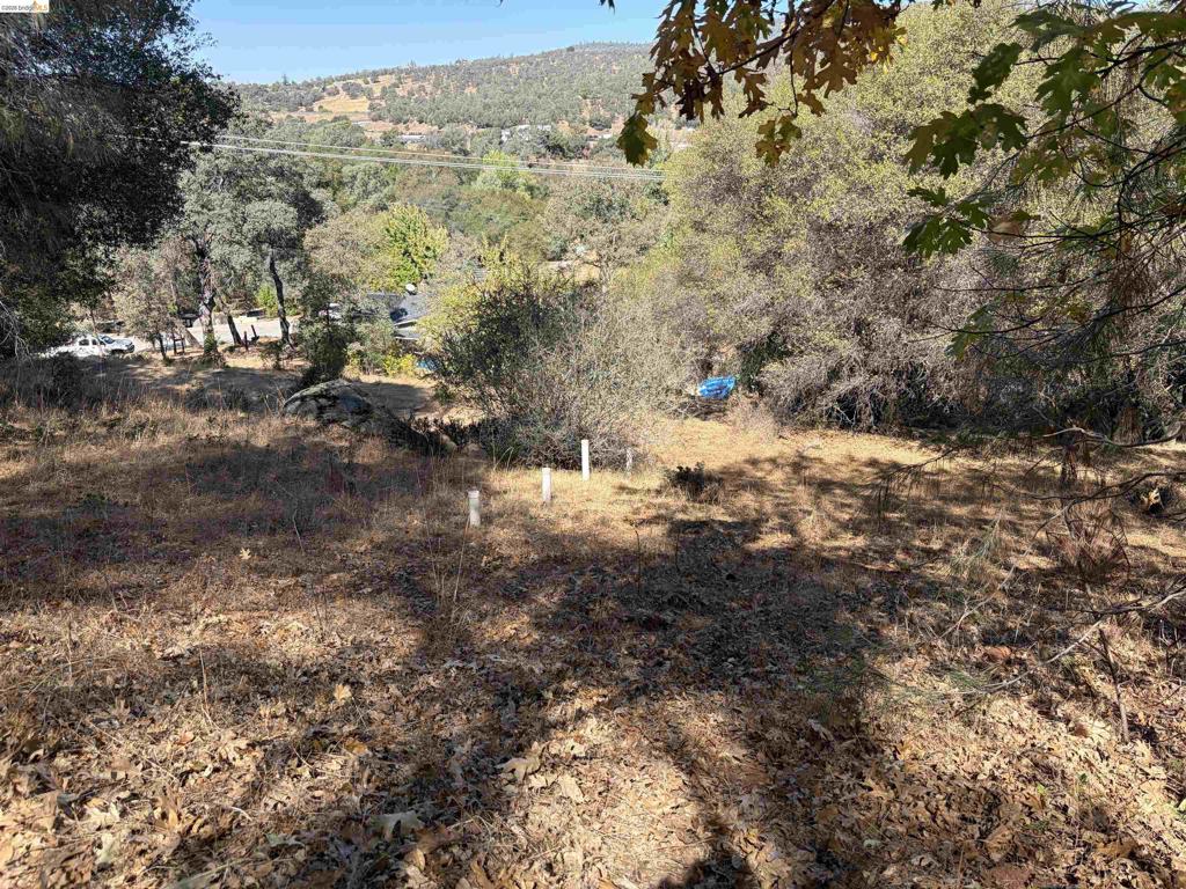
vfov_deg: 53.1
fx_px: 891
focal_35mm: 26
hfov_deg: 67.3
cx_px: 593
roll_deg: -1.4
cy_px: 444
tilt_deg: -20.0
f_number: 1.6
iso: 50
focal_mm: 5.96
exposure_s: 1/1196
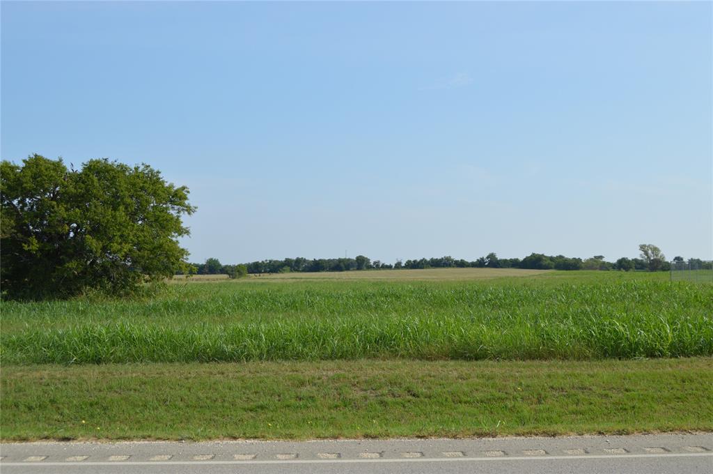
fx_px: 890
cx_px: 356
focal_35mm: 45
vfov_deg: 29.8
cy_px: 237
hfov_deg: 43.7
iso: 100
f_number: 9
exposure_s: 1/320
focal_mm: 30
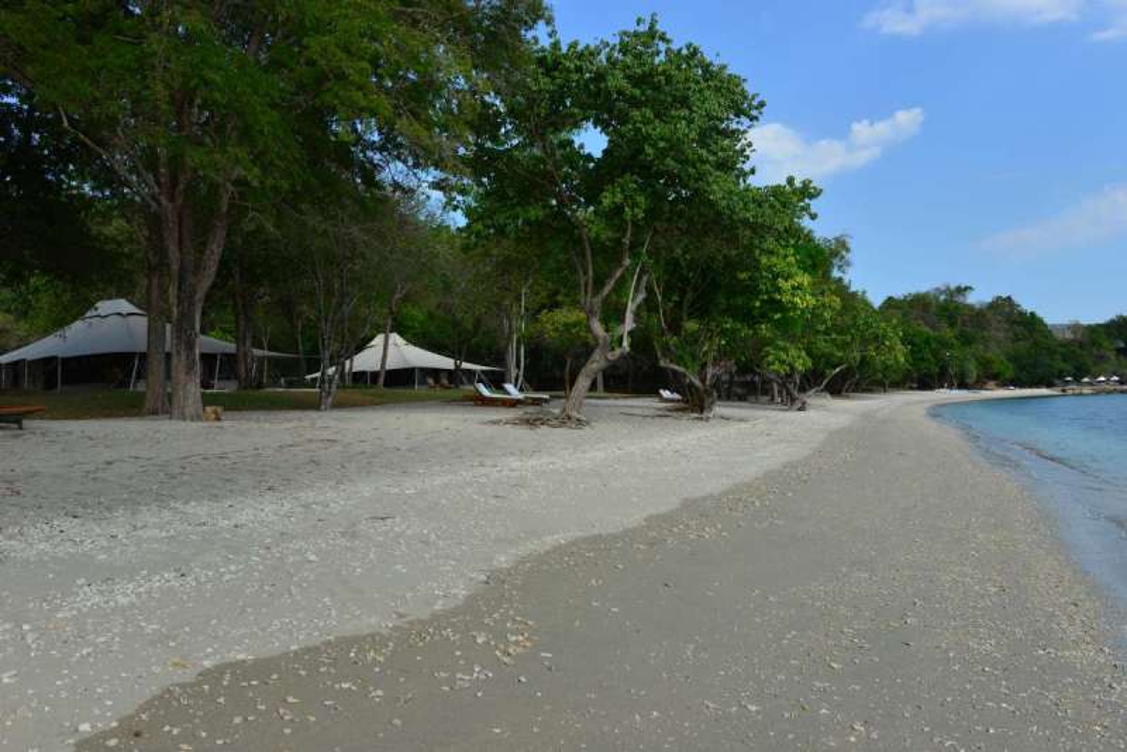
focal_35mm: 28
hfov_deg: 65.5
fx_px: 877
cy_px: 376
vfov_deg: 46.4
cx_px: 564
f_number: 10
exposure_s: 1/400
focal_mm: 28
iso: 250
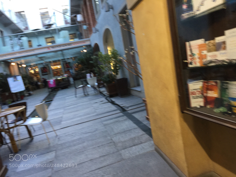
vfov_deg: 48.2
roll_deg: +6.9
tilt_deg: -5.3
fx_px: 198
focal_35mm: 29
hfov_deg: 61.7
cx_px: 118
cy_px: 88
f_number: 2.2
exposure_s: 1/33
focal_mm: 4.15
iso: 40
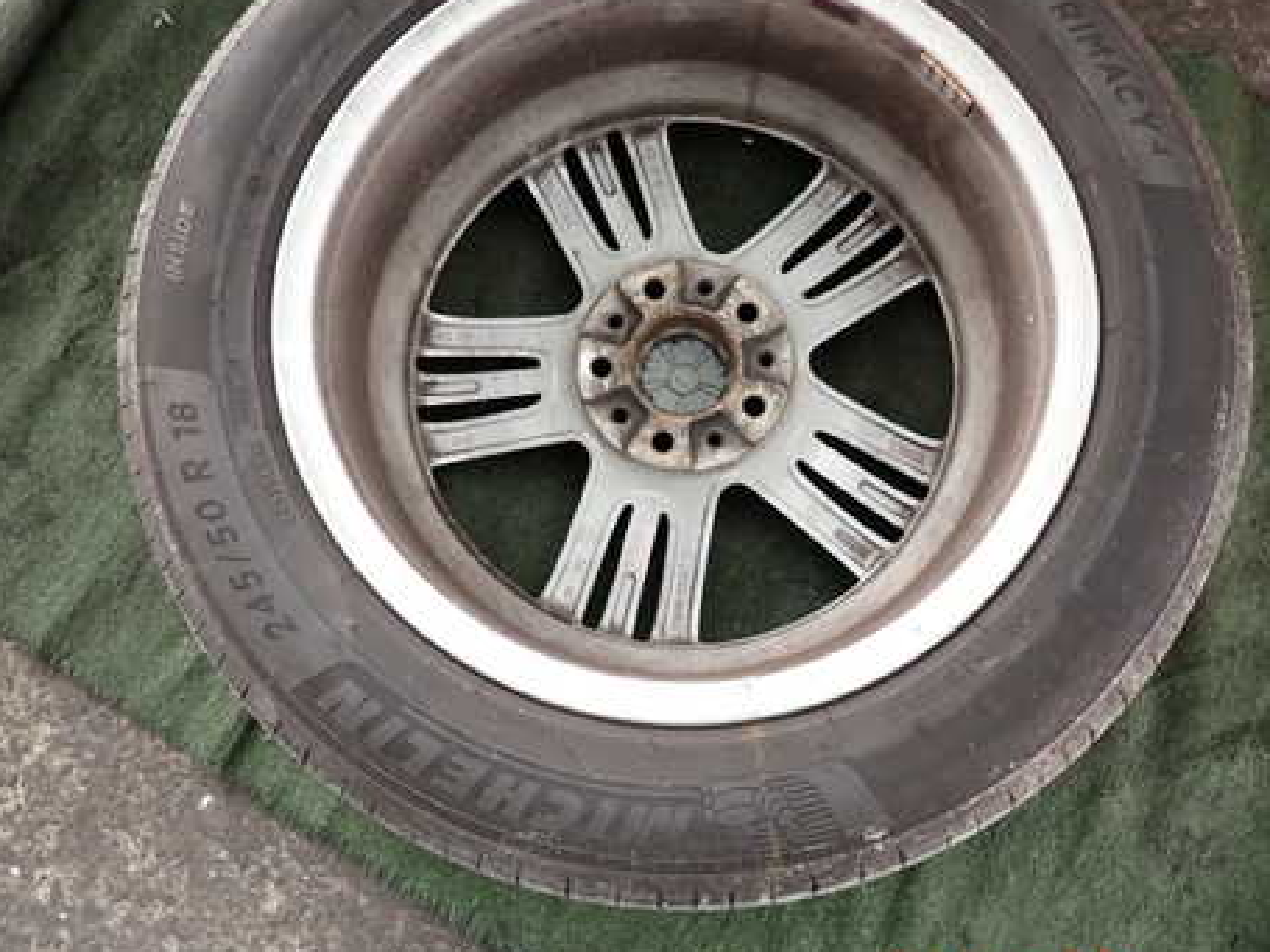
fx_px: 1210
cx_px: 687
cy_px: 388
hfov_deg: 55.3
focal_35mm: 33
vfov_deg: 42.7
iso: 200
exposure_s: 1/60
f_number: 2
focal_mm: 4.5
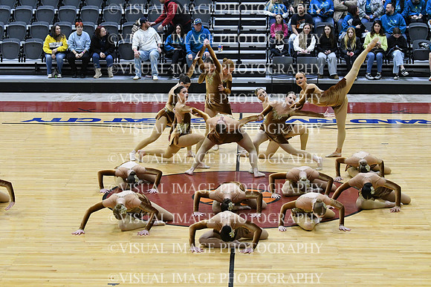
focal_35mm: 105
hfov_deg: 19.5
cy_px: 144
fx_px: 1257
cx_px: 216
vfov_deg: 13.0
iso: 5000
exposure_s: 1/400
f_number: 4
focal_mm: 70
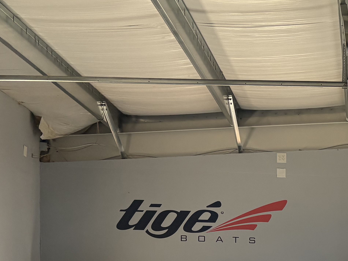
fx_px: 784
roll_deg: -0.4
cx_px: 417
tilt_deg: -2.0
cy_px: 355
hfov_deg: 23.0
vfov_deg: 17.5
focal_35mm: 78
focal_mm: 5.96
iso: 100
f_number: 1.6
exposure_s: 1/204
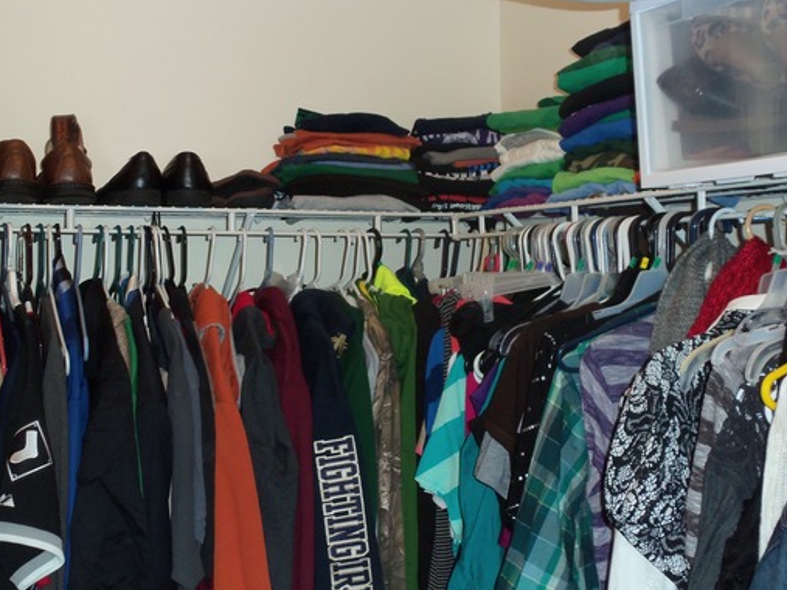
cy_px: 273
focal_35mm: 48
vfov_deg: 30.2
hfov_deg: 39.6
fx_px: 1091
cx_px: 355
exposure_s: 1/30
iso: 100
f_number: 3.7
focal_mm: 6.7
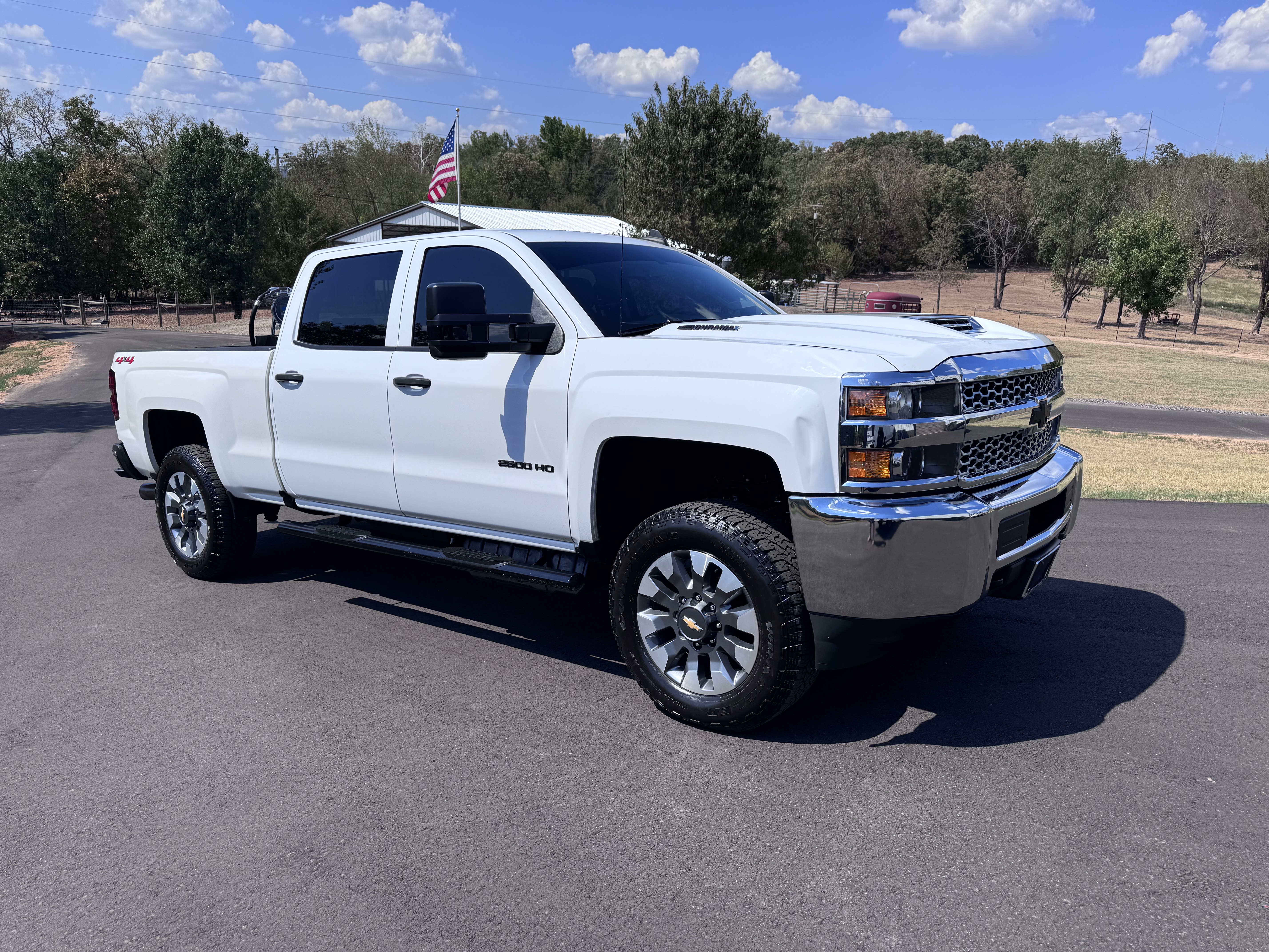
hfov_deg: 71.6
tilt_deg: -15.7
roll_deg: -2.3
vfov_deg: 56.8
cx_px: 634
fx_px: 880
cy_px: 476
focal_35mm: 24
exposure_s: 1/7092
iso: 80
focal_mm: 6.76
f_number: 1.78
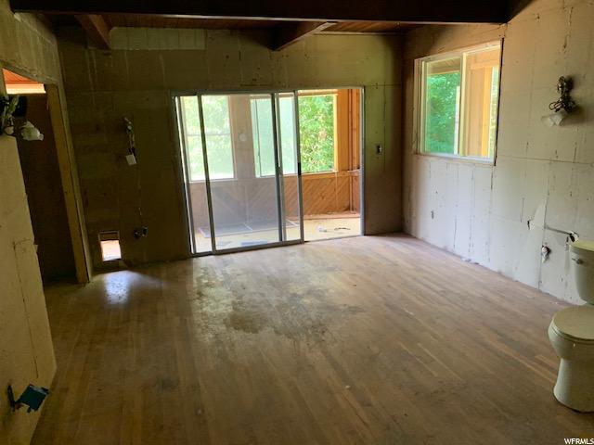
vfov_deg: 53.1
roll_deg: +1.8
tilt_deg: -10.9
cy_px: 222
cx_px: 297
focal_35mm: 26
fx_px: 446
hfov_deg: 67.3
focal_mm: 4.25
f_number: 1.8
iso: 320
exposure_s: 1/60
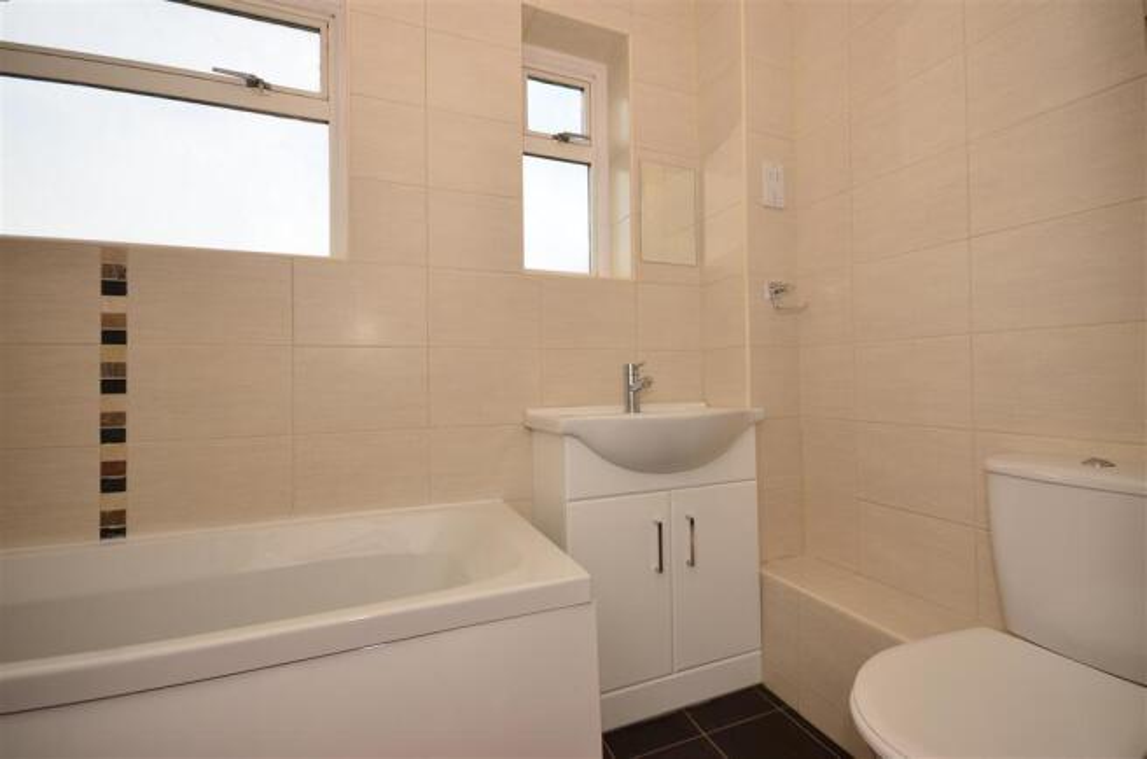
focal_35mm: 15
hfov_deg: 100.5
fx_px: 477
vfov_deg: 77.0
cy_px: 380
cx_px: 574
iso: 200
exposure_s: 1/160
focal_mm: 10
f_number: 6.3
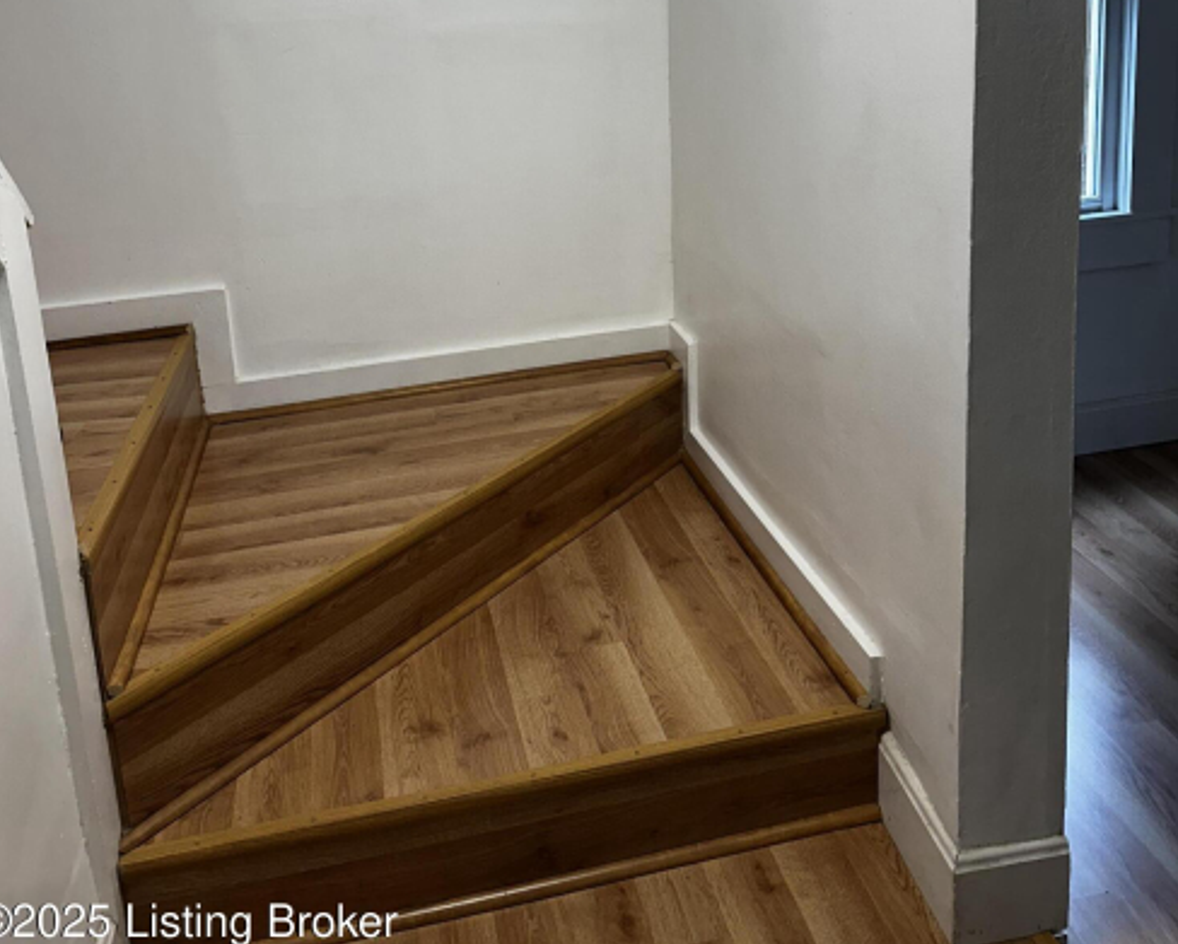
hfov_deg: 55.6
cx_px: 577
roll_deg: +5.1
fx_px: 1116
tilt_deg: -10.4
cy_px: 190
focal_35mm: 32
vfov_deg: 43.7
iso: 125
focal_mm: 6.86
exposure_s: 1/120
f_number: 1.78
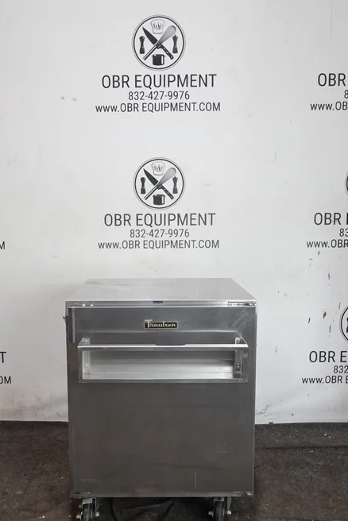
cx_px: 157
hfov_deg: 33.4
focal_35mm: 40
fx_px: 579
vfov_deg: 48.3
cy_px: 291
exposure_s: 1/40
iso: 500
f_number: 3.5
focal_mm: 13.03
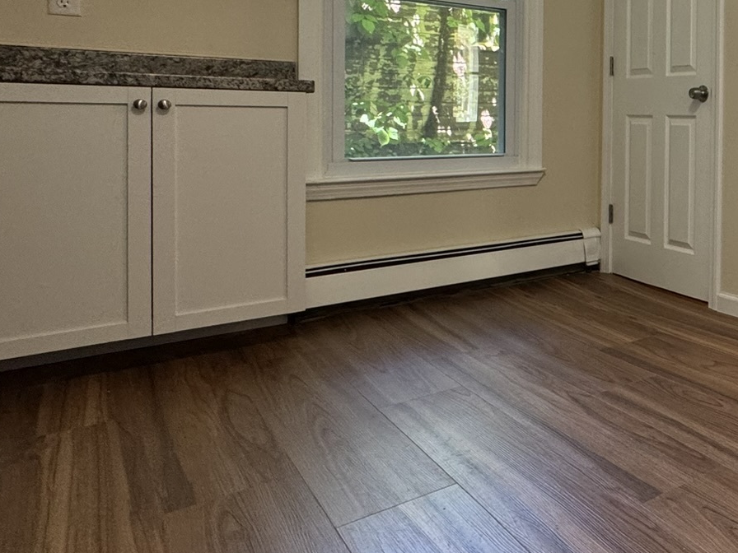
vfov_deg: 42.6
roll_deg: -0.7
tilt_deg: -1.3
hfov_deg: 44.1
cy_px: 131
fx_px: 682
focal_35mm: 32
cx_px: 806
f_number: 2.2
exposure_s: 1/120
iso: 200
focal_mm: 2.22
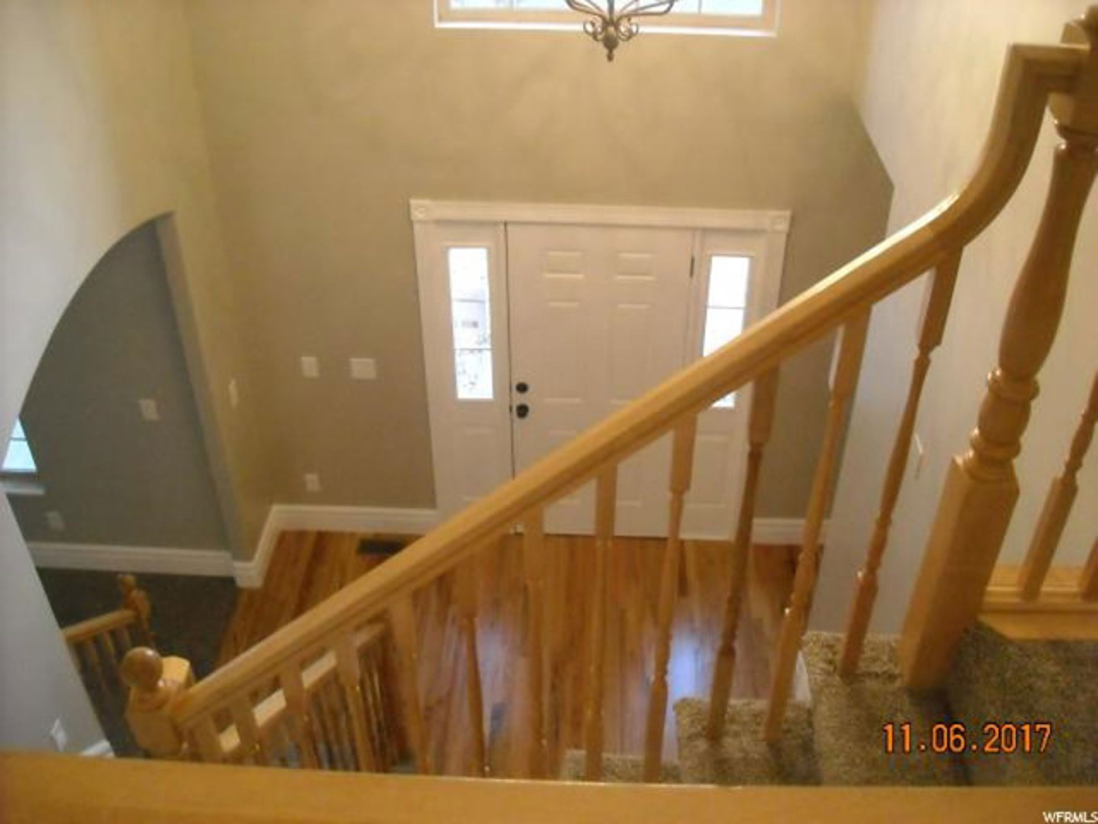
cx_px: 549
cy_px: 412
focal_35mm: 35
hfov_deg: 52.6
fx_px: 1110
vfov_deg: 40.7
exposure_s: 1/45
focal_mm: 5.7
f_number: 2.8
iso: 800
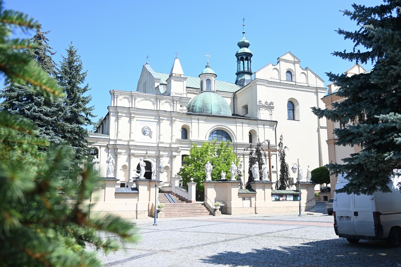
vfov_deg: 41.7
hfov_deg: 59.5
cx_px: 200
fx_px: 351
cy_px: 134
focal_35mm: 32
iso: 100
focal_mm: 21
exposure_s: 1/500
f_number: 4
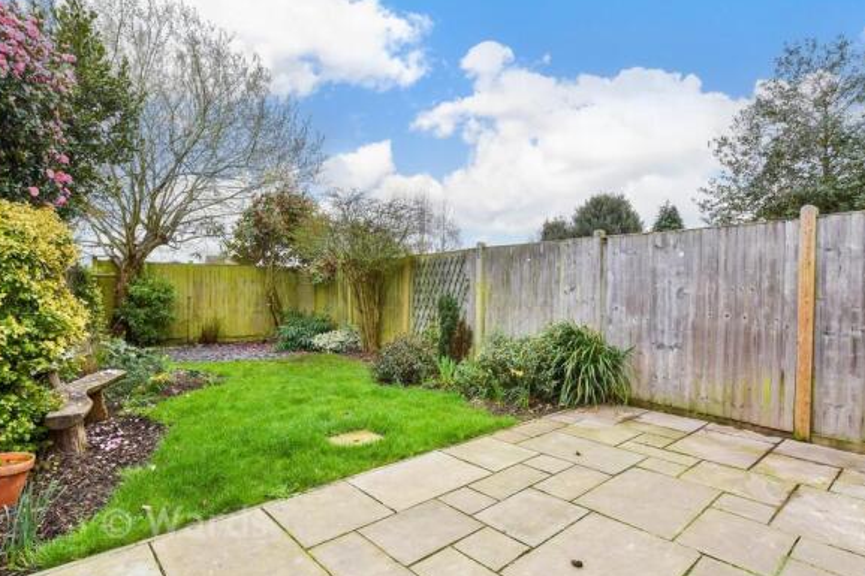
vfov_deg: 70.4
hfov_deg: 93.3
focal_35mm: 17
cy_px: 298
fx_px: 408
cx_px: 420
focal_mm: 10
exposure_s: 1/80
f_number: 8
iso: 320
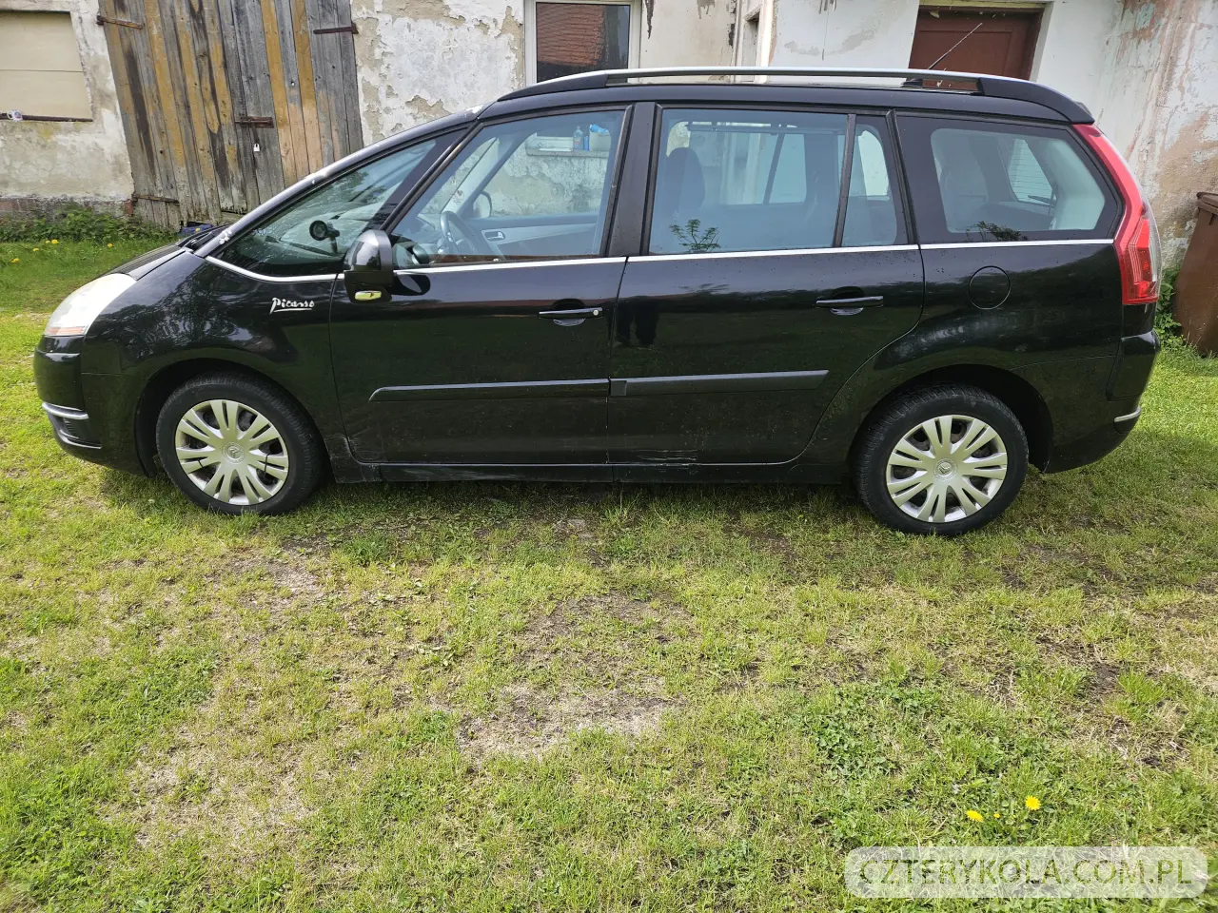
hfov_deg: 73.9
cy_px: 456
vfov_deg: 58.9
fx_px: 809
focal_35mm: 23
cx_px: 609
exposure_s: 1/1005
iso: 50
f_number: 1.8
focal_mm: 5.4
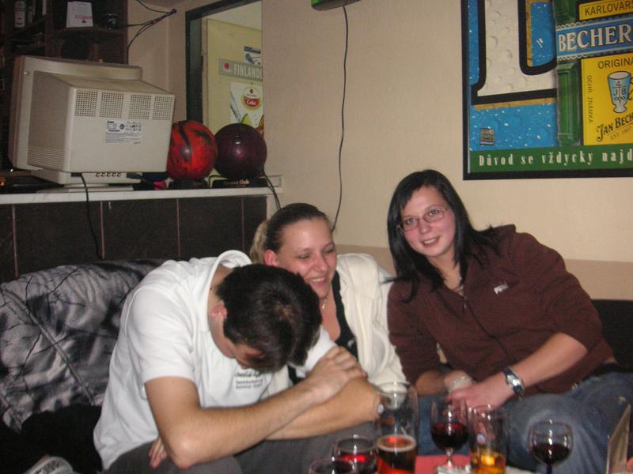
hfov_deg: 50.1
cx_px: 316
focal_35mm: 37
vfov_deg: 38.7
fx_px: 677
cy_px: 237
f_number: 2.8
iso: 160
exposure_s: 1/45
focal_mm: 6.1
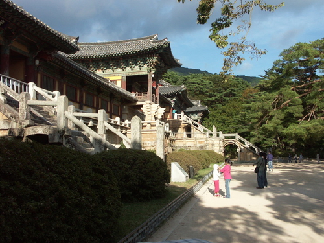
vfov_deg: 40.7
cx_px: 162
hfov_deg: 52.6
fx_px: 328
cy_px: 122
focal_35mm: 35
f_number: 7.1
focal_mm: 9.12
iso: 100
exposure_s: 1/400
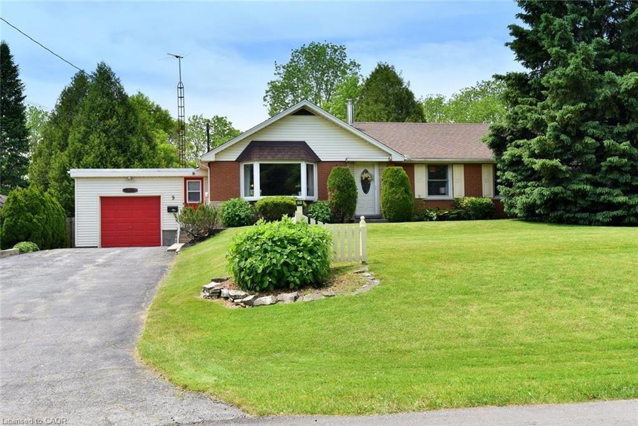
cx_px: 319
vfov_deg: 37.9
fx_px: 620
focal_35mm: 35
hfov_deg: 54.4
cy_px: 213
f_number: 11
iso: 500
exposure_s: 1/400
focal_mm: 35
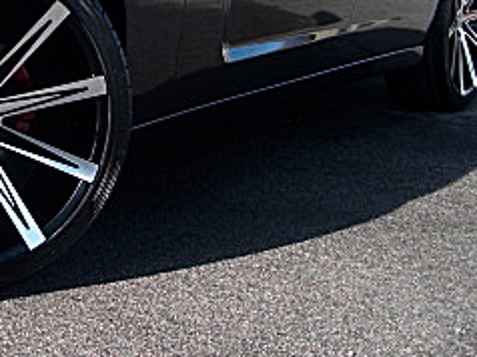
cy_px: 0
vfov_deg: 15.0
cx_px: -102
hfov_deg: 19.1
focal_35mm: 97
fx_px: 1335
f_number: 2.8
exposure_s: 1/200
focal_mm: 6.3
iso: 50
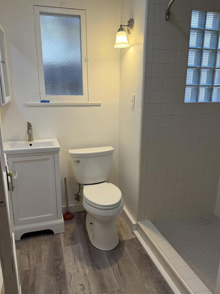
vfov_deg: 65.3
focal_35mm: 27
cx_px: 113
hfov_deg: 51.4
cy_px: 152
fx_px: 229
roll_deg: +0.1
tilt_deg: -14.0
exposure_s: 1/120
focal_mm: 6.76
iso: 125
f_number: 1.78
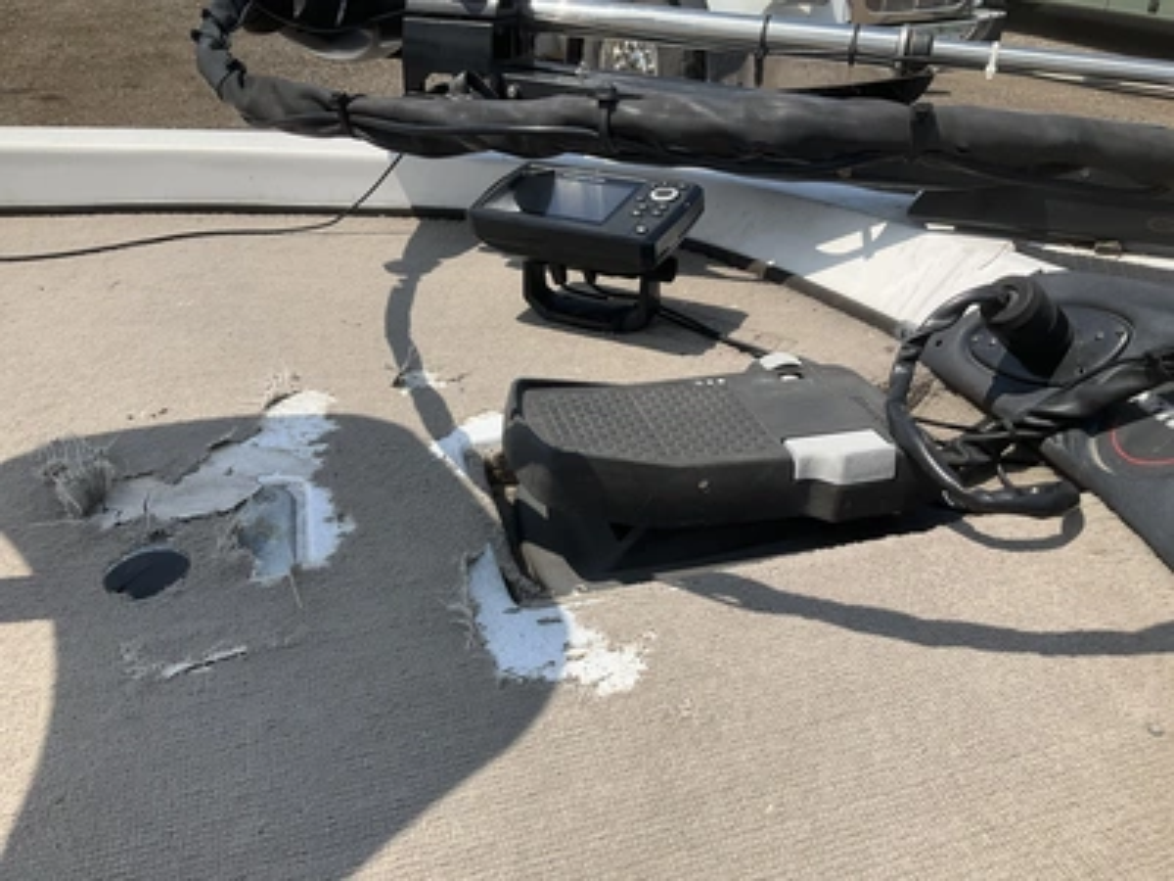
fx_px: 984
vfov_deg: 48.2
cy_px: 440
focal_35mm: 29
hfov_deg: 61.7
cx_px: 587
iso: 25
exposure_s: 1/2227
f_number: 1.8
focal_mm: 3
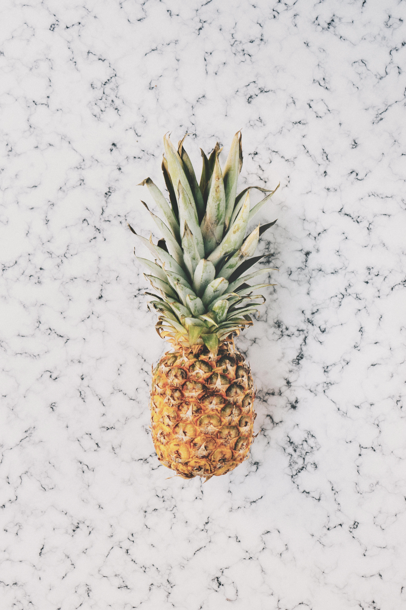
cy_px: 305
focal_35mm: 56
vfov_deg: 35.6
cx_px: 203
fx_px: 947
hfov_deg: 24.2
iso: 500
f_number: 5
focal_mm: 56
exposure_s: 1/100
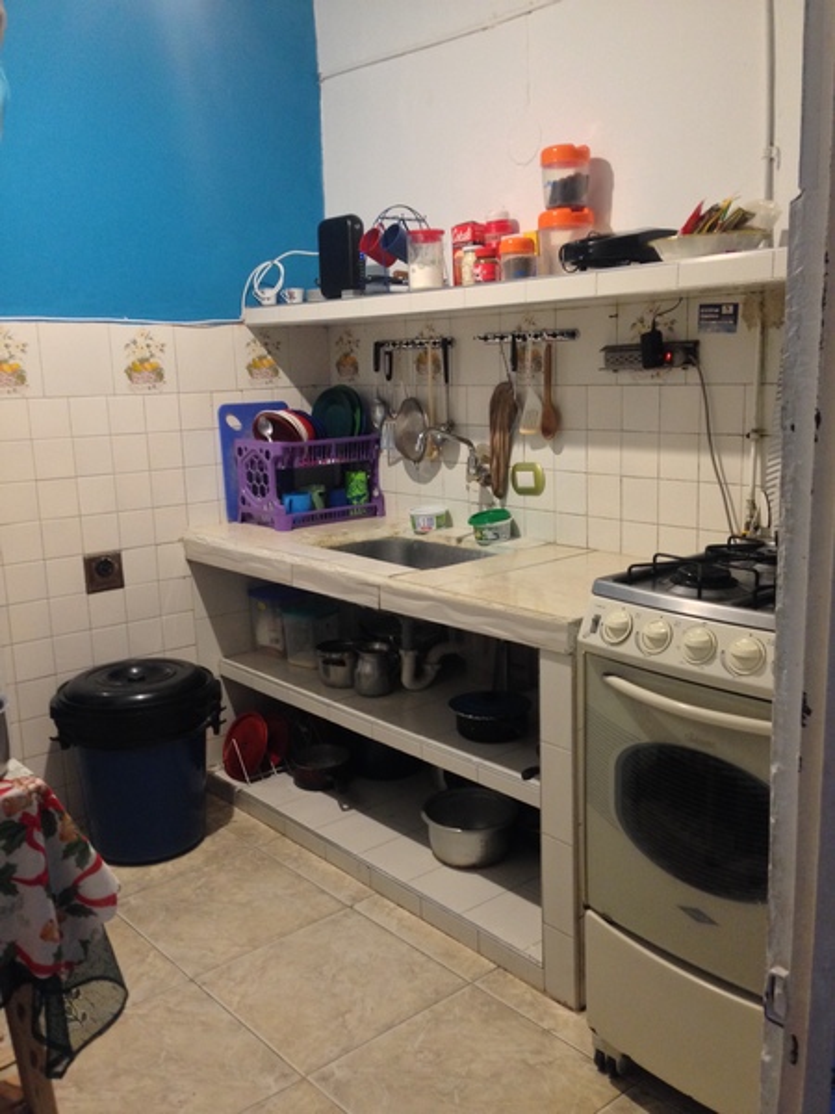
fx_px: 1061
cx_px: 418
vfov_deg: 55.4
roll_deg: +1.4
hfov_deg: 42.9
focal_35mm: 33
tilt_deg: -12.3
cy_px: 557
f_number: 2.4
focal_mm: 4.12
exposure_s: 1/20
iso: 250
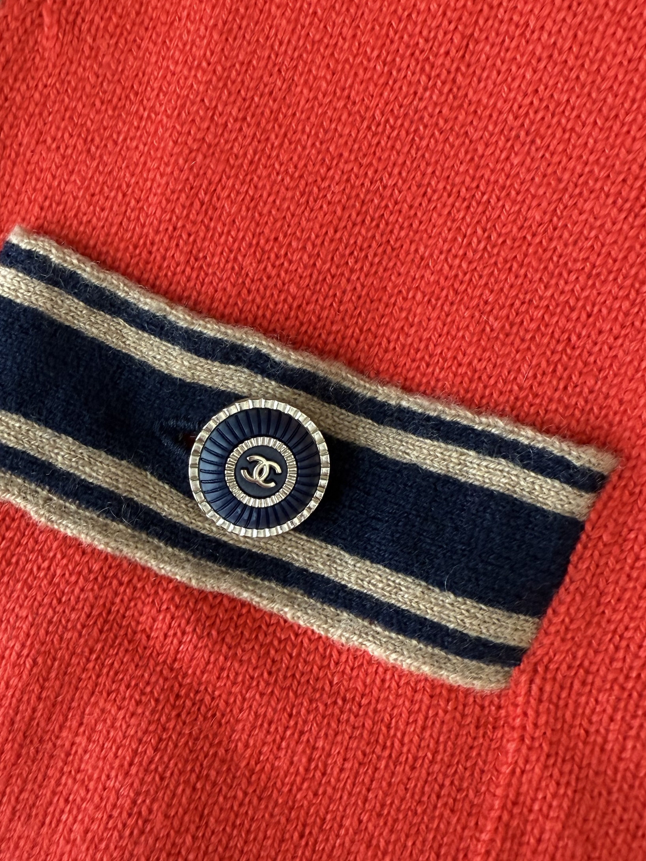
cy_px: 428
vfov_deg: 55.4
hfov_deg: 42.9
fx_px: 821
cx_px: 286
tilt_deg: -85.8
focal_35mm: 33
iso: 320
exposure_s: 1/99
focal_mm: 2.22
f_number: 2.2
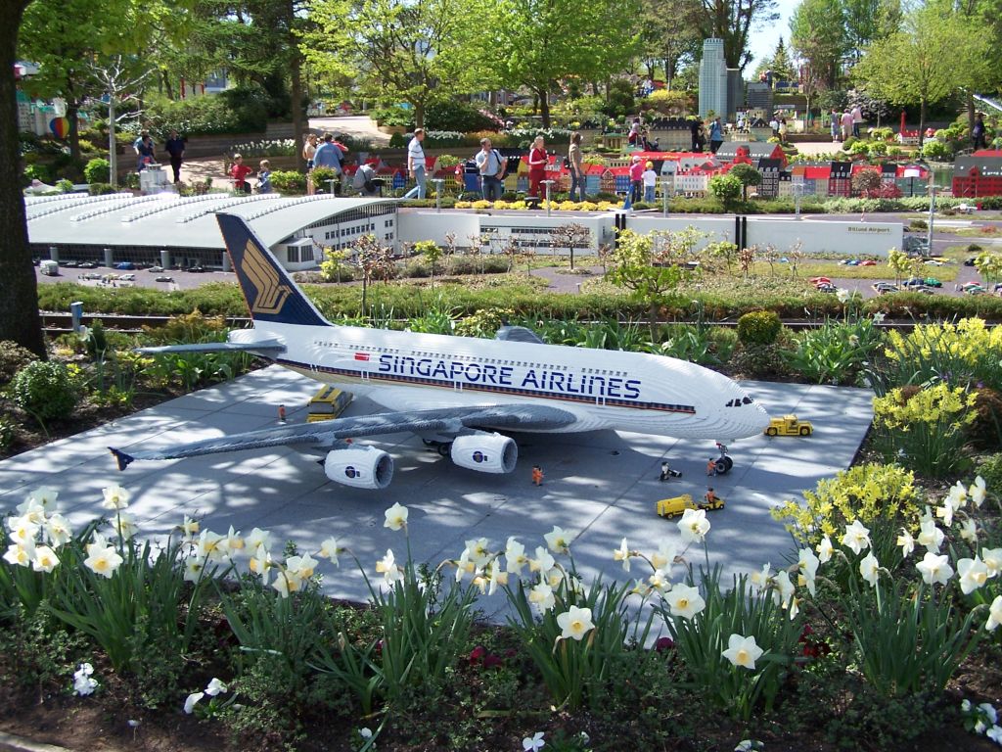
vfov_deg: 36.0
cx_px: 501
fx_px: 1158
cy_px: 376
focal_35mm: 40
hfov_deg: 46.8
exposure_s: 1/750
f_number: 2.8
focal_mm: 6.7
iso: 80
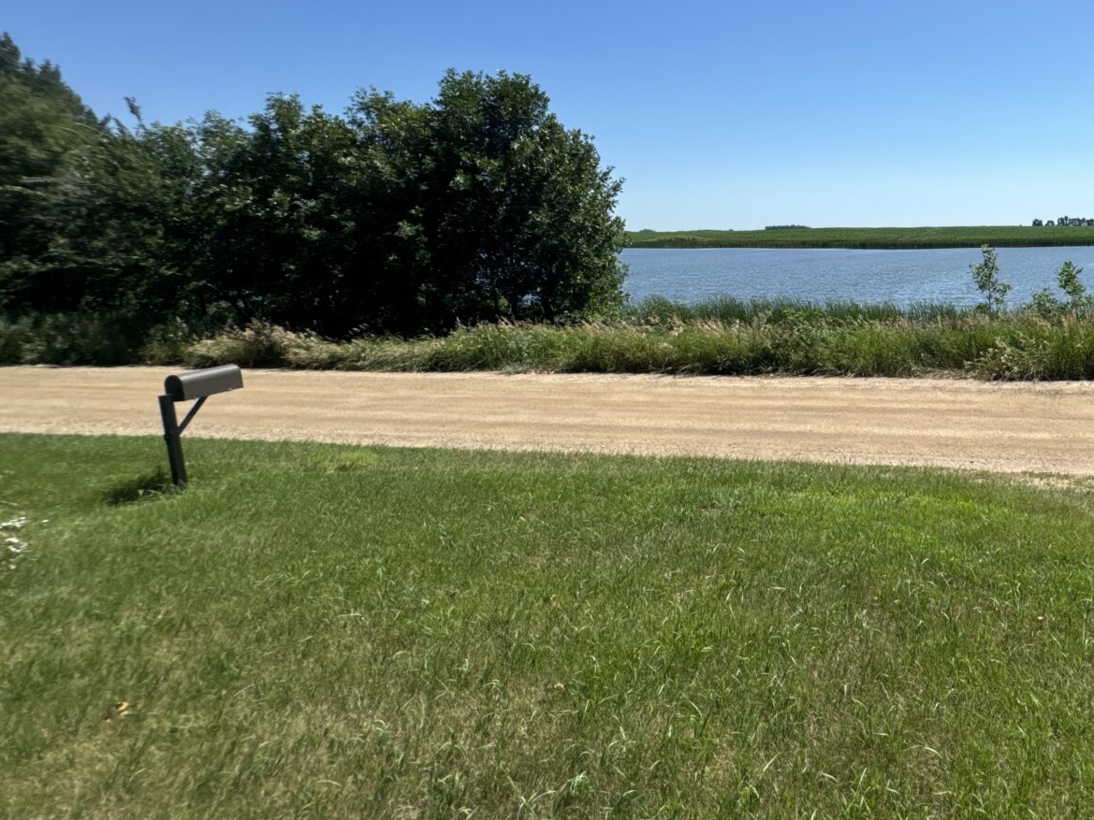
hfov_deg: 66.6
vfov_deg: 57.5
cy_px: 271
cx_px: 885
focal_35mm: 23
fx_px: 727
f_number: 2.2
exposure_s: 1/2494
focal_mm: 2.22
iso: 50
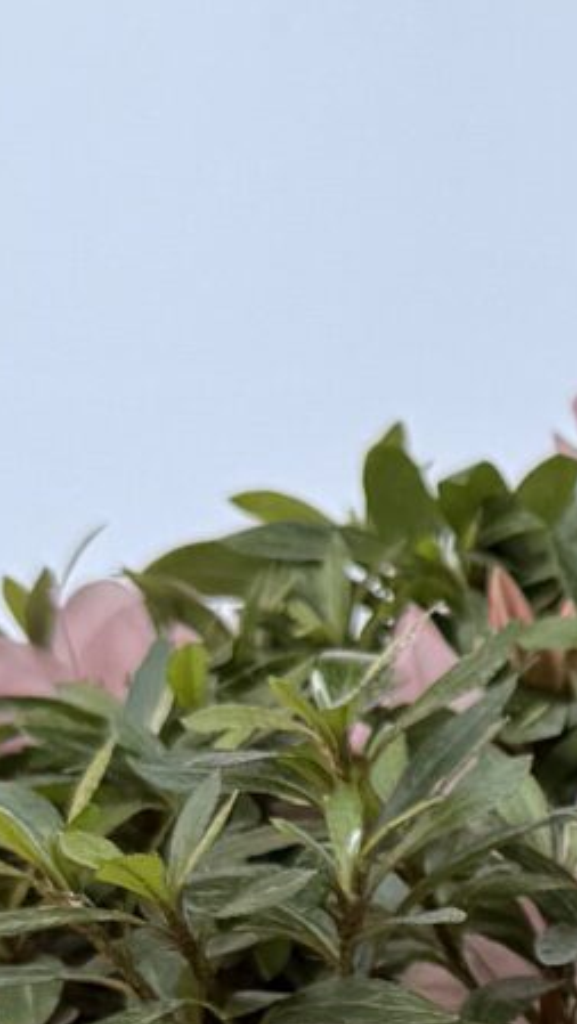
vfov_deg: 13.8
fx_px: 4047
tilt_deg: +1.5
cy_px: 1400
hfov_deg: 7.6
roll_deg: +1.9
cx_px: 1400
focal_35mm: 149
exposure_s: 1/567
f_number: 1.78
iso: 80
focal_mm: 6.76
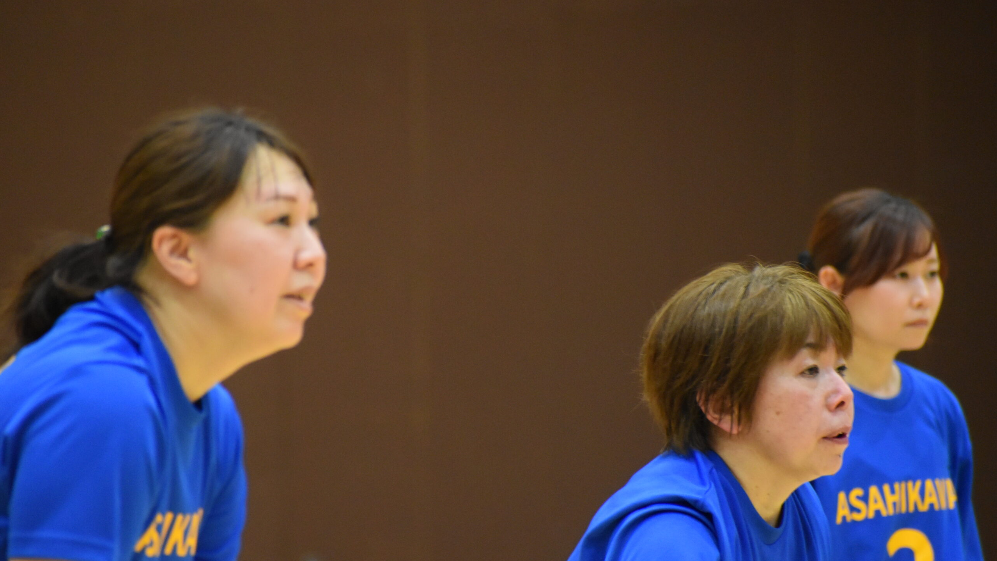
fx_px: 10812
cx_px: 498
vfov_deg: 3.0
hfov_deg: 5.3
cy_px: 308
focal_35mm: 409
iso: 3200
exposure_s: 1/160
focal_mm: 260
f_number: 6
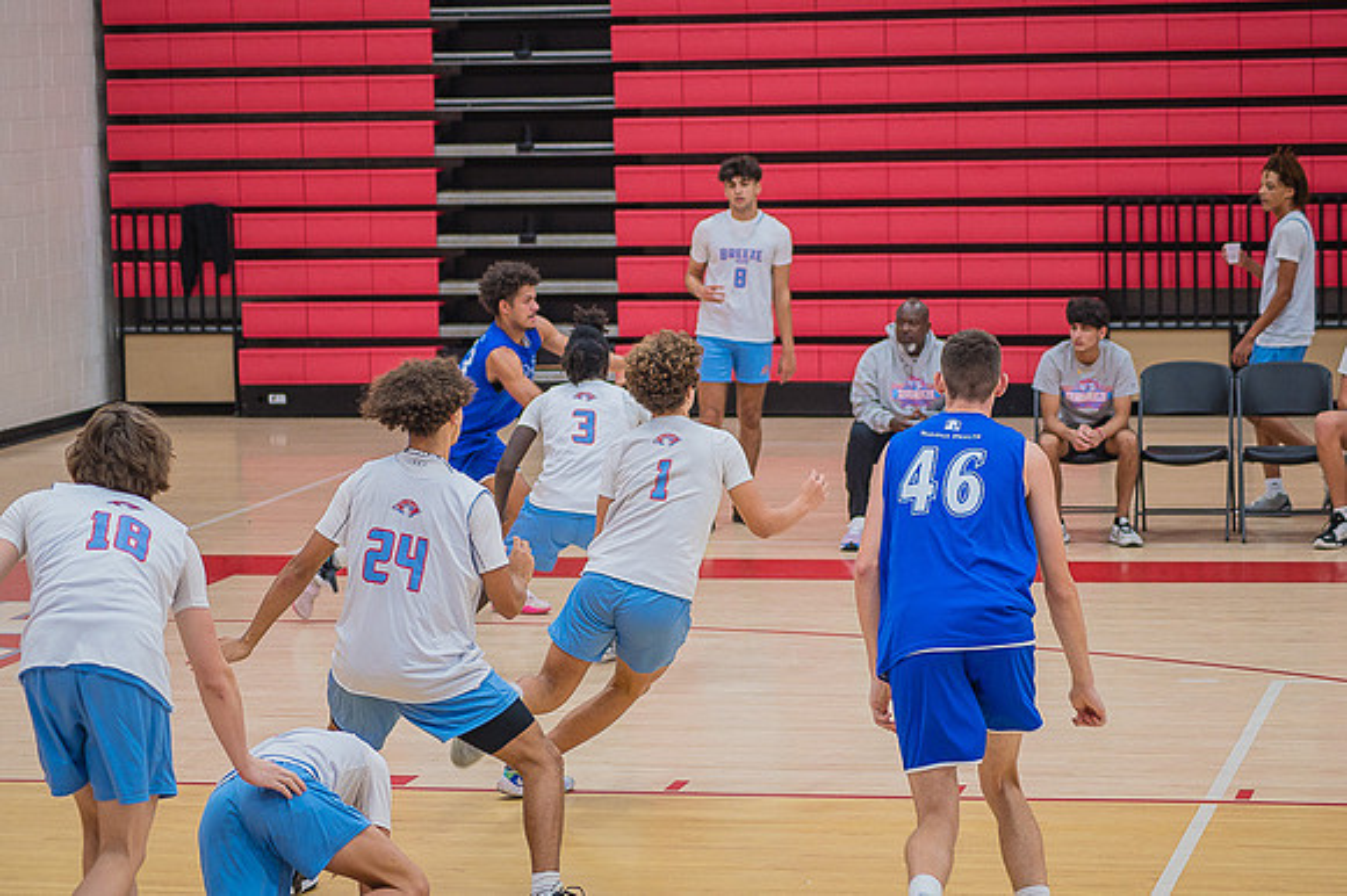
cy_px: 448
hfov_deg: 18.2
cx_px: 674
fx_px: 4207
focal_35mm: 112
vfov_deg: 12.2
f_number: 4.8
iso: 1000
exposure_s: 1/250
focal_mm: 102
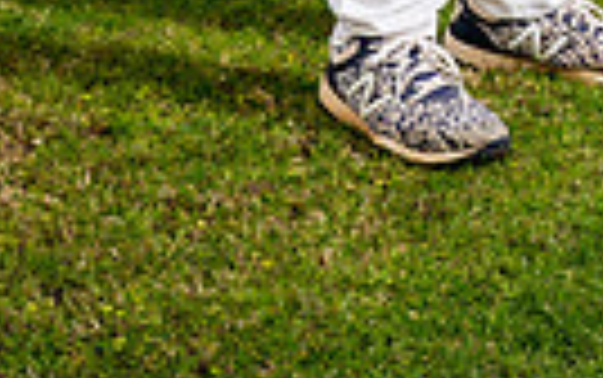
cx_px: 536
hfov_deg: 19.3
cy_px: -540
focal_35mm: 106
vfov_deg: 10.6
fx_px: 1743
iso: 160
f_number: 11
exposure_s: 1/250
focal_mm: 31
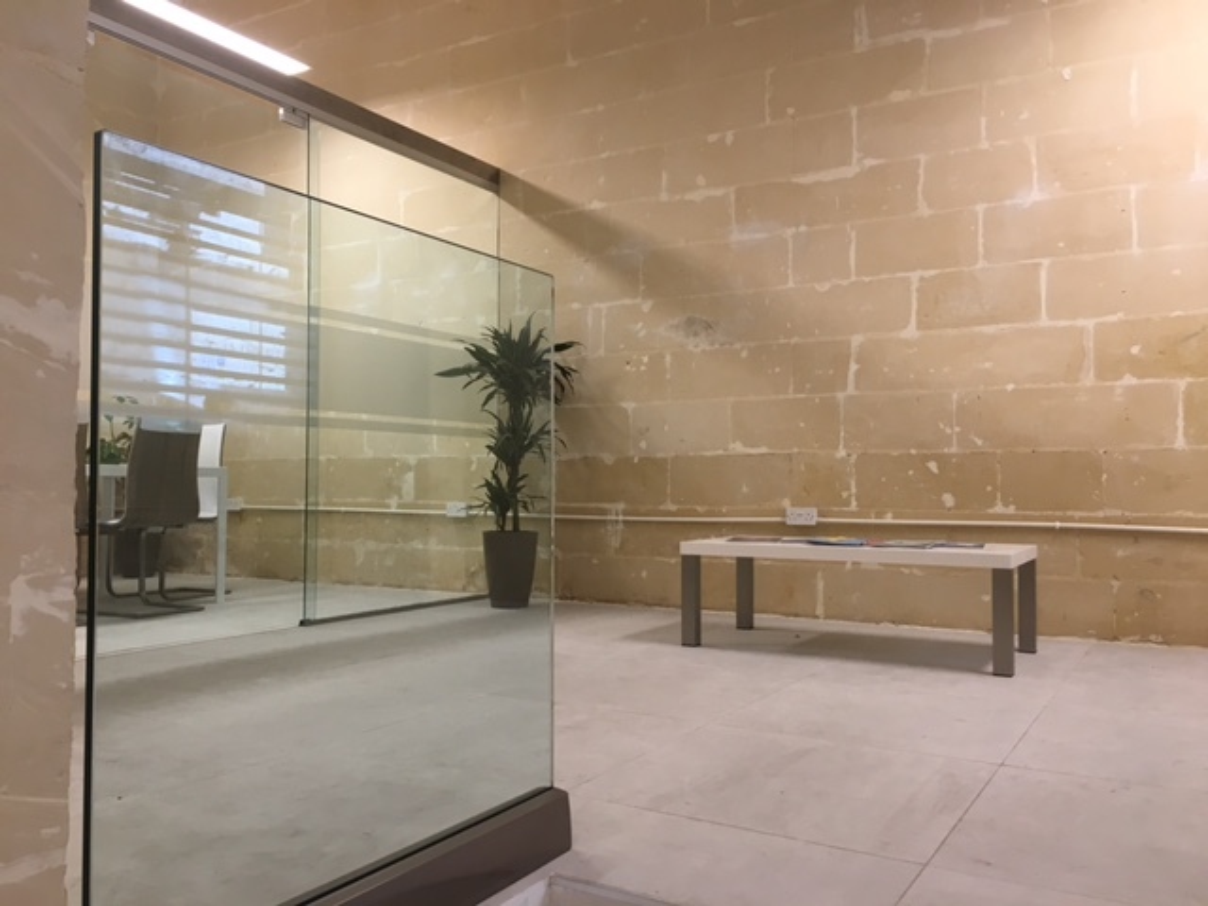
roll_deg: +0.5
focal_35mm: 29
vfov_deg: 48.2
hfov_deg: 61.7
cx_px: 604
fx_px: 1012
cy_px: 453
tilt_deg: +0.8
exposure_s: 1/33
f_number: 2.2
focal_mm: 4.15
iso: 80
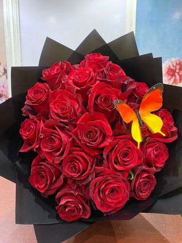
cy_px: 122
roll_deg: +0.0
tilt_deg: -10.1
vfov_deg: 67.3
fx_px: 182
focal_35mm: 26
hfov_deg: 53.0
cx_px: 91
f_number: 1.8
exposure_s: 1/30
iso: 800
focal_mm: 4.25
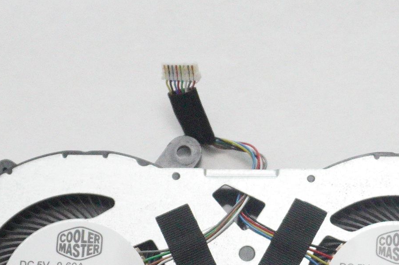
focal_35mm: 116
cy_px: 293
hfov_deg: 17.6
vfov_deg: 11.6
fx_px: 1285
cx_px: 243
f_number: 5.6
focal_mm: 28
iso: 10000
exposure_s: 1/200
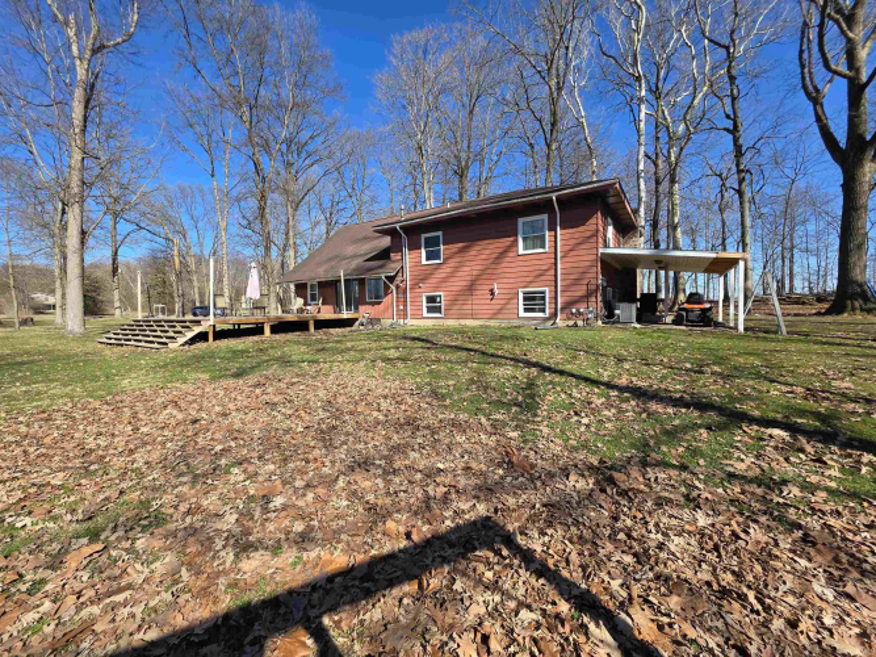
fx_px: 329
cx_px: 438
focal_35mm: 13
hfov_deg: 106.2
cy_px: 328
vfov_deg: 89.9
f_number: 1.9
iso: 40
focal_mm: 2.2
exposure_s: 1/1276
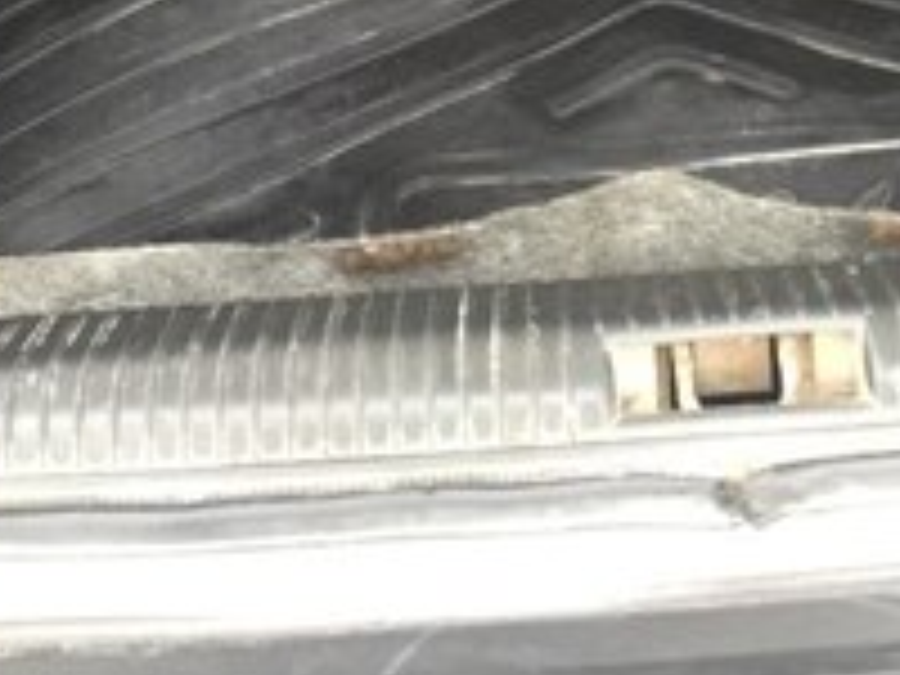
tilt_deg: -41.4
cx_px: 626
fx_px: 1872
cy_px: -261
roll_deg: -1.7
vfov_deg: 18.6
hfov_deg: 26.8
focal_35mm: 72
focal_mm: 4.15
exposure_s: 1/33
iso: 125
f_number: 2.2
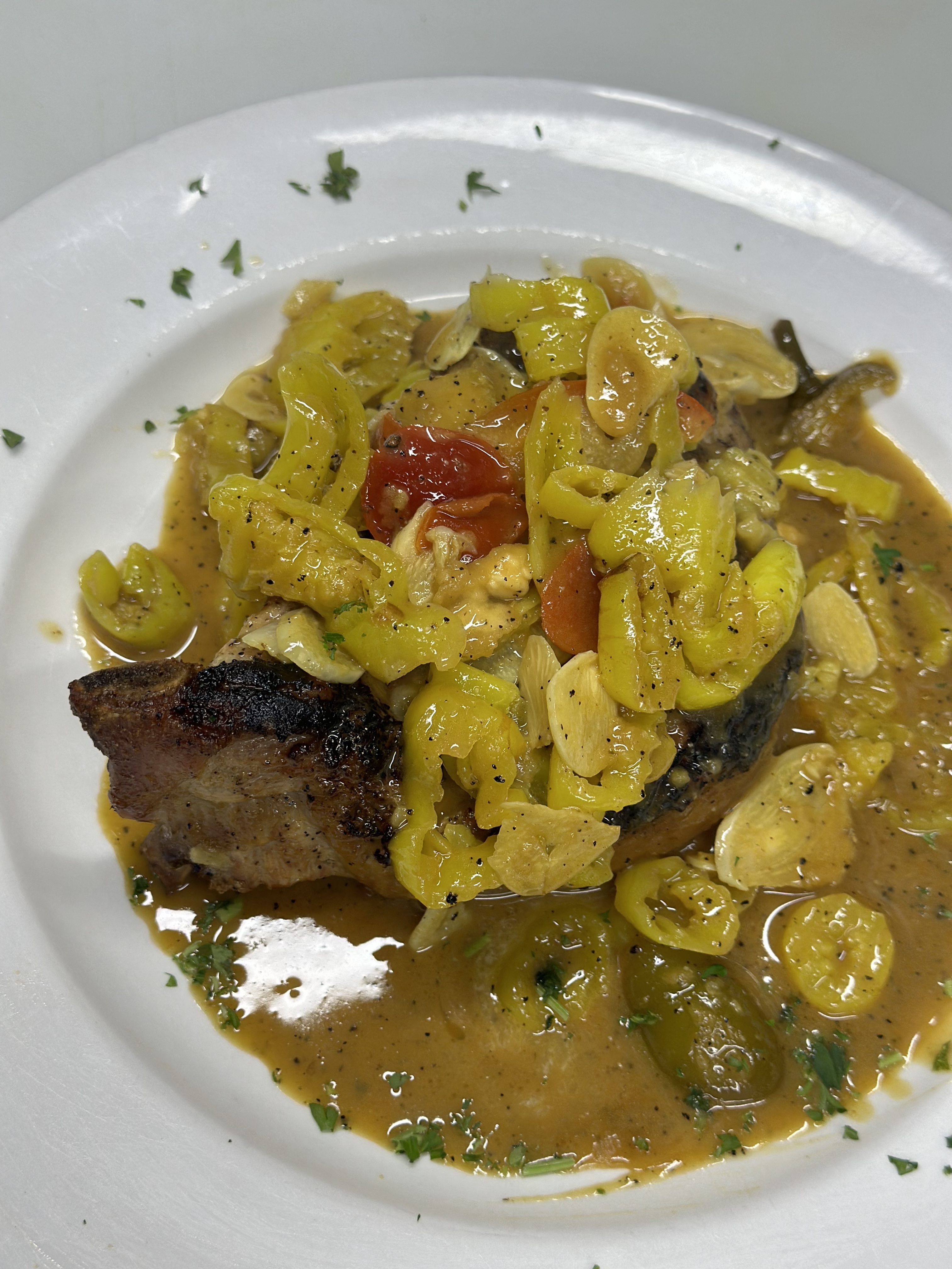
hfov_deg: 30.3
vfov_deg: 39.7
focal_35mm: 48
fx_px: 1760
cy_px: 634
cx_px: 476
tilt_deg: -60.7
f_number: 1.78
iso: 100
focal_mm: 6.86
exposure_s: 1/121
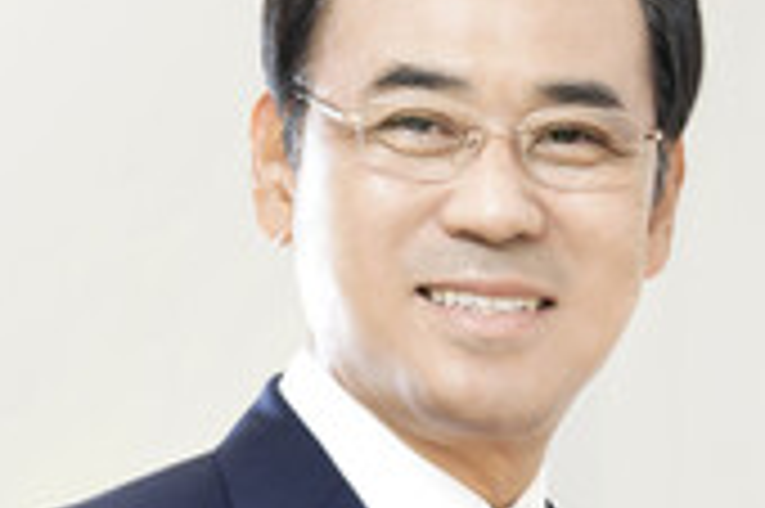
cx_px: 756
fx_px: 7706
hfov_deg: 5.7
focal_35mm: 363
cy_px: 584
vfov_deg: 3.8
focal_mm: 103
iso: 800
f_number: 4
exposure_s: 1/200
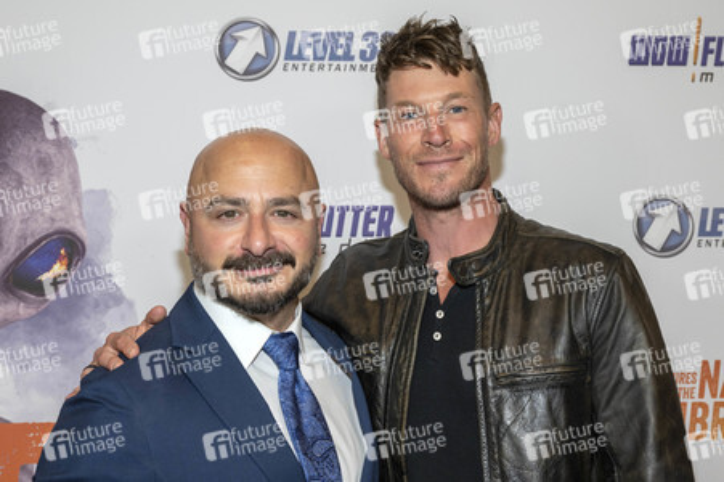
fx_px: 884
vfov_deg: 30.5
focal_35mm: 44
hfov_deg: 44.5
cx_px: 362
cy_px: 241
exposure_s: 1/200
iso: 800
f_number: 5.6
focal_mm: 44
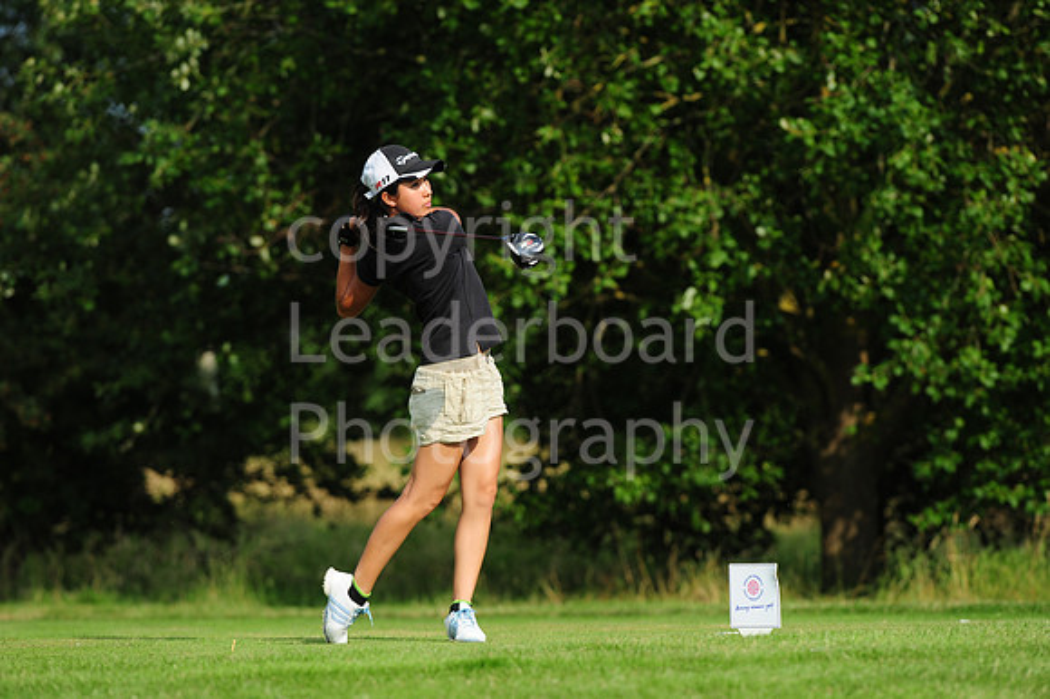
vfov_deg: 4.6
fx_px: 8745
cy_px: 350
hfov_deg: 6.9
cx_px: 525
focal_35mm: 300
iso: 200
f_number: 6.3
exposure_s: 1/3200
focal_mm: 300
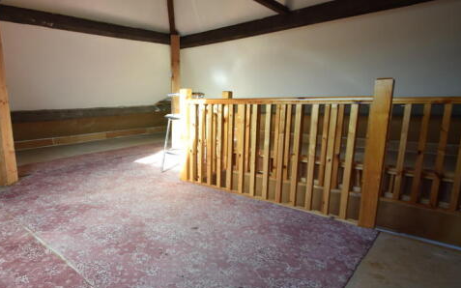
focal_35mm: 21
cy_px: 157
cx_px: 183
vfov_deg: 57.2
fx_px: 264
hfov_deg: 81.3
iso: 400
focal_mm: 10
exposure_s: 1/125
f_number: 5.6
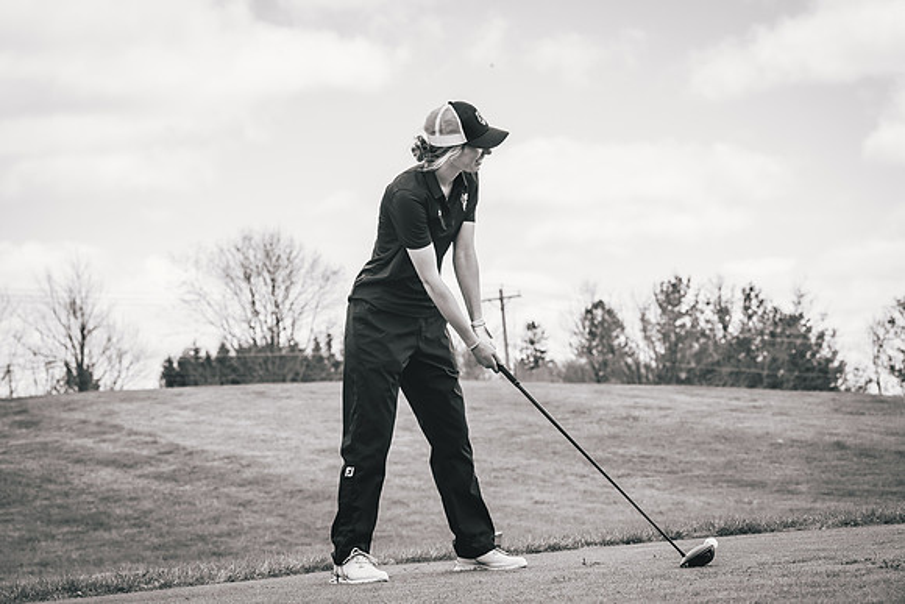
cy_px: 302
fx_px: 2479
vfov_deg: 13.9
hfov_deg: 20.7
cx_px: 453
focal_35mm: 99
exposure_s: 1/1000
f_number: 6.3
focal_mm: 95
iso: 640
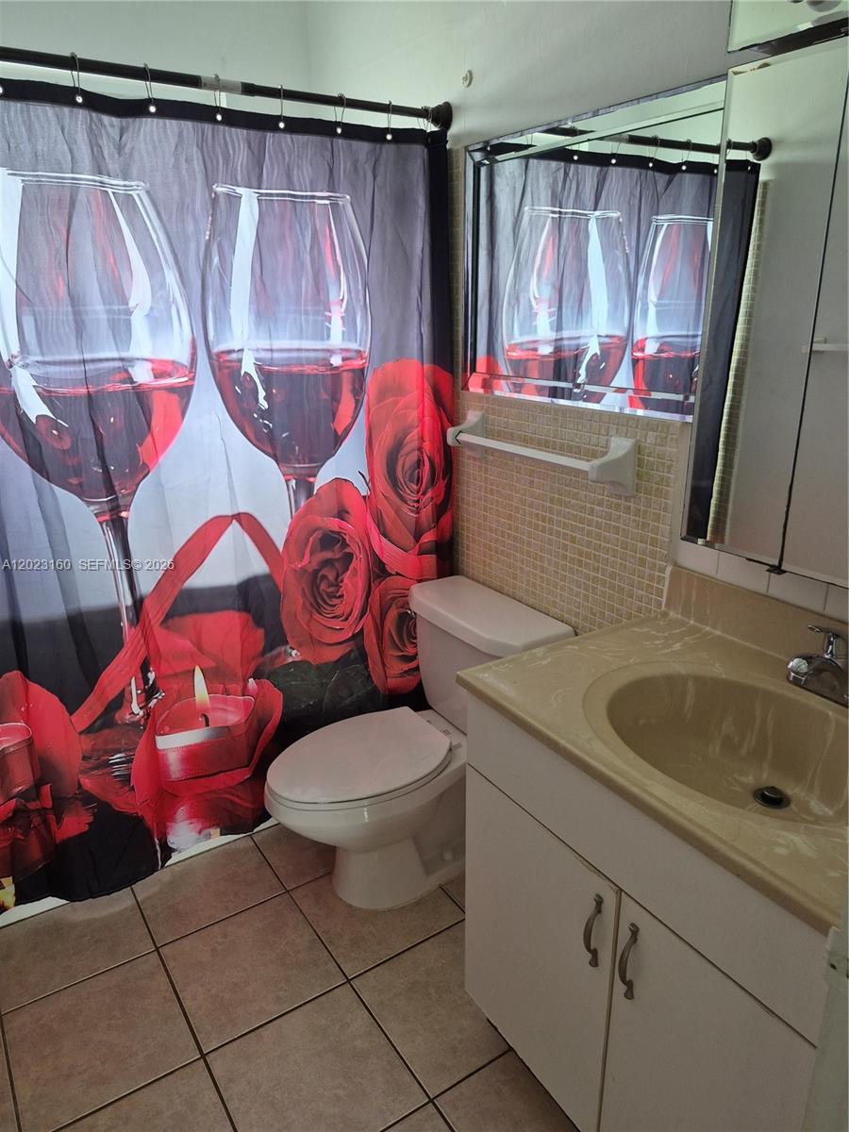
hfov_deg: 58.9
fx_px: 752
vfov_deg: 73.9
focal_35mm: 23
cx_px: 424
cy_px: 566
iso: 320
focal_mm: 5.4
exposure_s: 1/120
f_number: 1.8
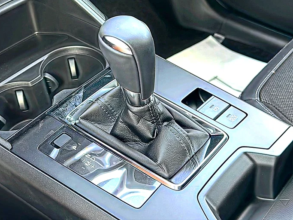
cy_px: 109
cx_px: 148
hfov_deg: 46.8
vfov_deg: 35.9
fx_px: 339
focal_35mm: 40
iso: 50
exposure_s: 1/44
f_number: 1.78
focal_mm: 6.86
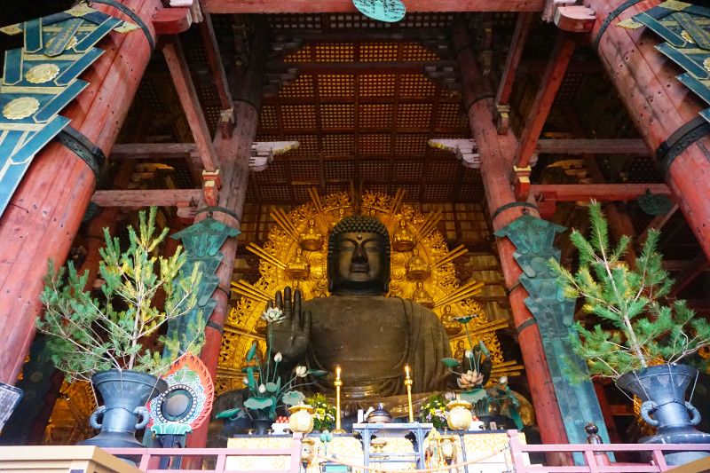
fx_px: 473
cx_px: 355
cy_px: 236
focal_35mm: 24
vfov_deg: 53.1
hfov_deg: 73.8
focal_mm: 16
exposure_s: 1/30
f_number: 3.5
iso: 3200
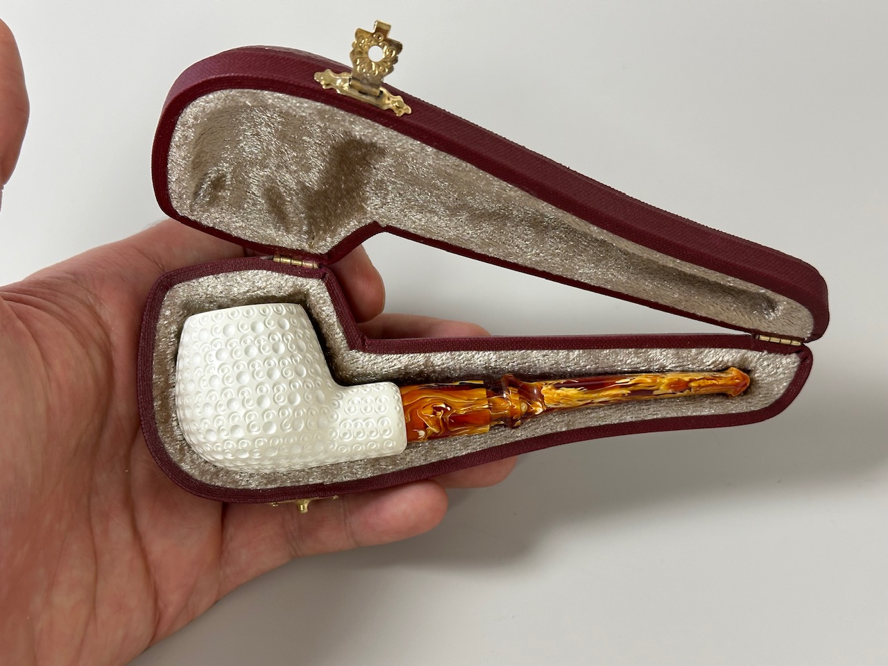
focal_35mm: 48
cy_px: 333
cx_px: 444
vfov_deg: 30.3
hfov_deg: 39.7
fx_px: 1231
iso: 100
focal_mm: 6.86
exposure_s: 1/50
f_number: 1.78
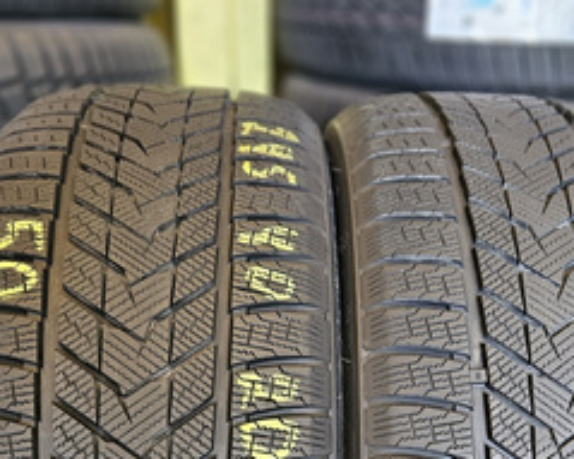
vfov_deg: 30.6
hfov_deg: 39.4
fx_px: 798
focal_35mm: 47
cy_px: 418
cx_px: 337
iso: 640
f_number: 1.8
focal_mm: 5.4
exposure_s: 1/100
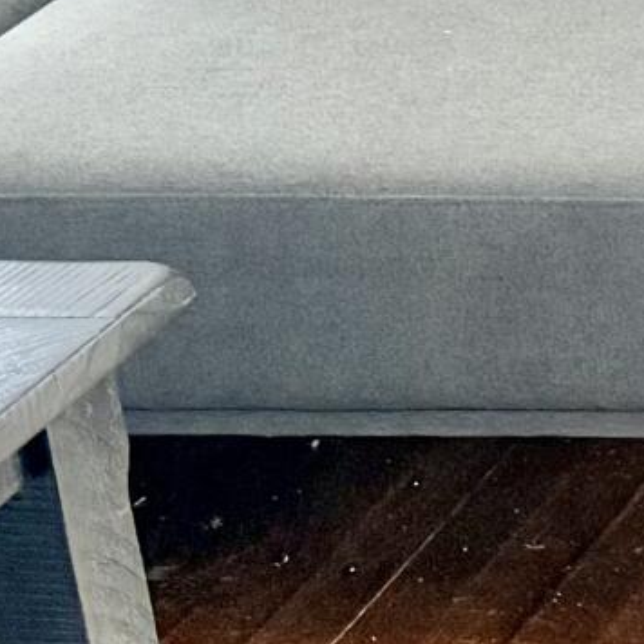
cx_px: 2357
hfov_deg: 7.6
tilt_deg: -15.3
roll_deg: +0.3
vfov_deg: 9.1
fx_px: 3768
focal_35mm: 179
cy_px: -702
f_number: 1.78
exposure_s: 1/60
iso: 250
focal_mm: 6.76
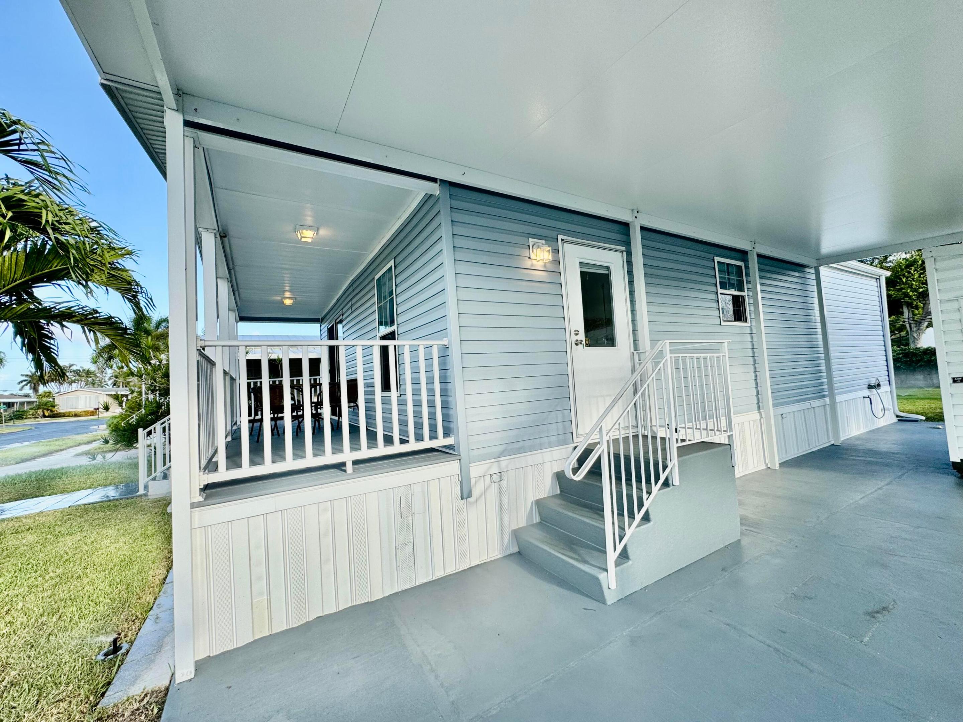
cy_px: 361
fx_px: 389
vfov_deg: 85.7
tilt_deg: +3.3
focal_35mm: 14
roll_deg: +3.7
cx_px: 482
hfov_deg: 102.1
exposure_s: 1/657
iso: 50
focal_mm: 2.22
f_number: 2.2
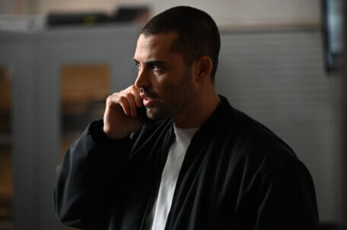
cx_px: 174
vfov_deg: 6.9
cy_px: 115
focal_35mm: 200
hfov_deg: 10.3
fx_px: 1926
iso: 6400
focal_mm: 200
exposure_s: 1/200
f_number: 3.2
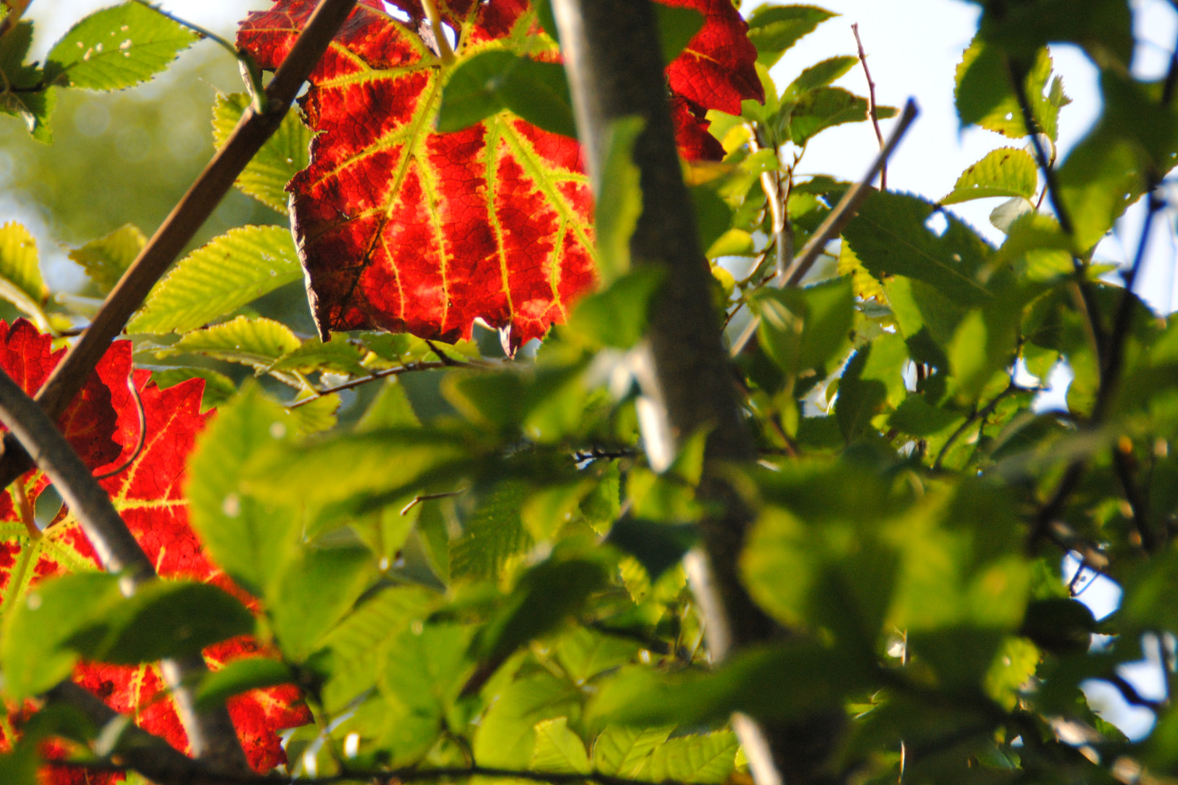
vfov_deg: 6.3
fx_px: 7122
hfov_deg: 9.4
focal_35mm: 218
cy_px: 319
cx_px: 396
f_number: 7.1
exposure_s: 1/400
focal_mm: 105
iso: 400
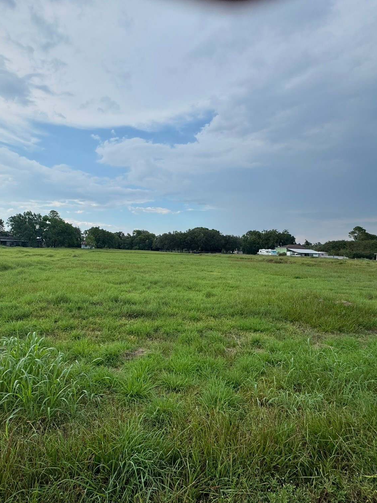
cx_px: 157
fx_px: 276
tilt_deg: -0.9
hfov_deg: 68.2
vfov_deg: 84.7
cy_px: 255
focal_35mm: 19
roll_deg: -2.3
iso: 50
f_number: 2.2
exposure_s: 1/1143
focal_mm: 2.22
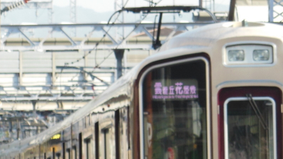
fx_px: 3608
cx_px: 211
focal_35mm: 481
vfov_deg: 2.5
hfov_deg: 4.5
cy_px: 155
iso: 250
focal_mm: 39.3
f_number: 5.9
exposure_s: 1/250
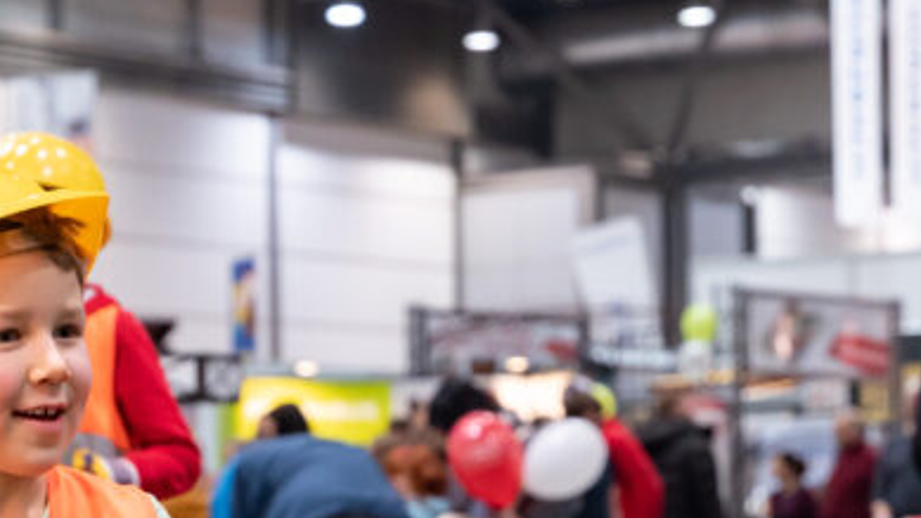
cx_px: 246
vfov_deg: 8.1
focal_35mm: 147
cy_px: 760
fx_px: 3600
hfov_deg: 14.5
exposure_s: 1/200
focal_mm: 53.5
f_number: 4
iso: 2500
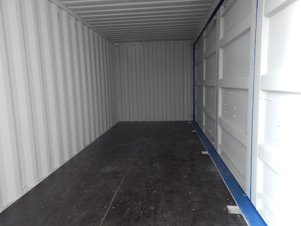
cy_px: 112
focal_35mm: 24
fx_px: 209
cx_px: 151
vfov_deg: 56.8
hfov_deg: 71.6
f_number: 3
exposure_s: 1/20
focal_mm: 4
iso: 400
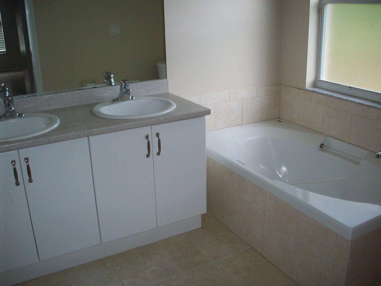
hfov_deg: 50.1
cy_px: 143
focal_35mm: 37
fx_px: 407
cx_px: 190
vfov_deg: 38.7
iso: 160
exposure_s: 1/64
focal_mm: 6.2
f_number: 2.8
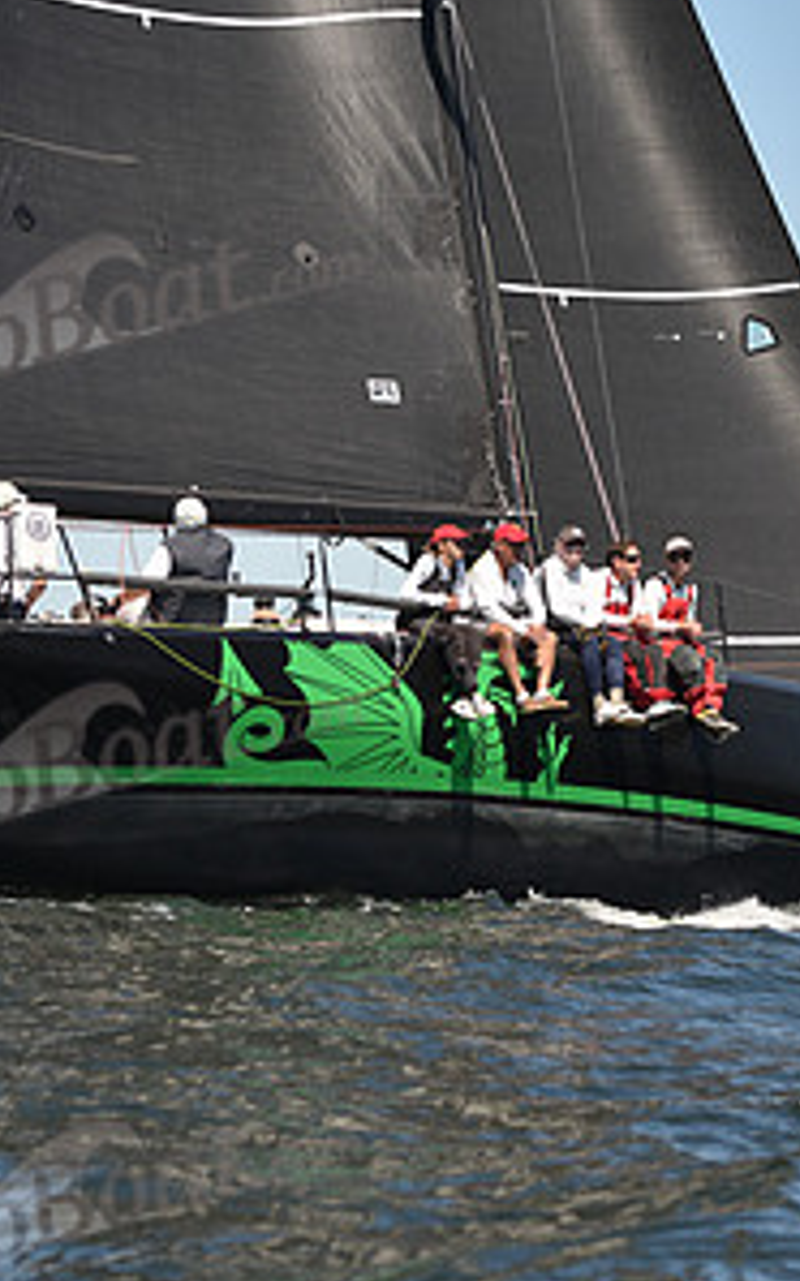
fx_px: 4854
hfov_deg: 9.4
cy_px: 488
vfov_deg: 15.0
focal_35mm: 139
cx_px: 589
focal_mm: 70
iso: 250
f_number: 4
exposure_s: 1/1600
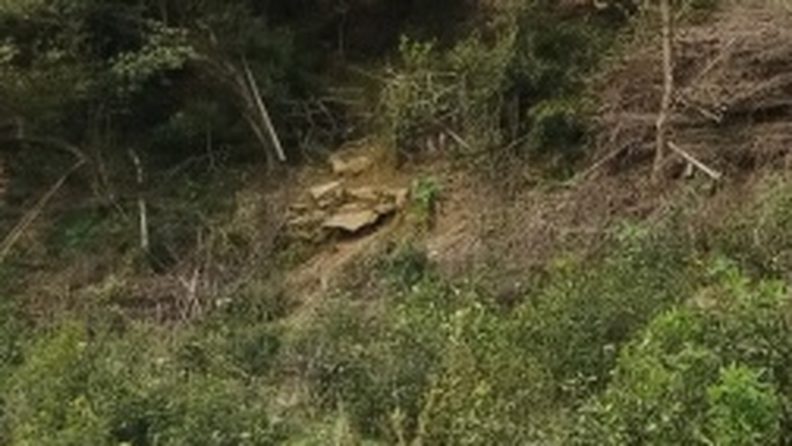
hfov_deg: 20.3
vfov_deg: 12.8
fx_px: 1891
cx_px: 1191
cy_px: -220
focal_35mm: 90
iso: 100
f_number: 1.9
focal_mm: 4.95
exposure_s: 1/1374
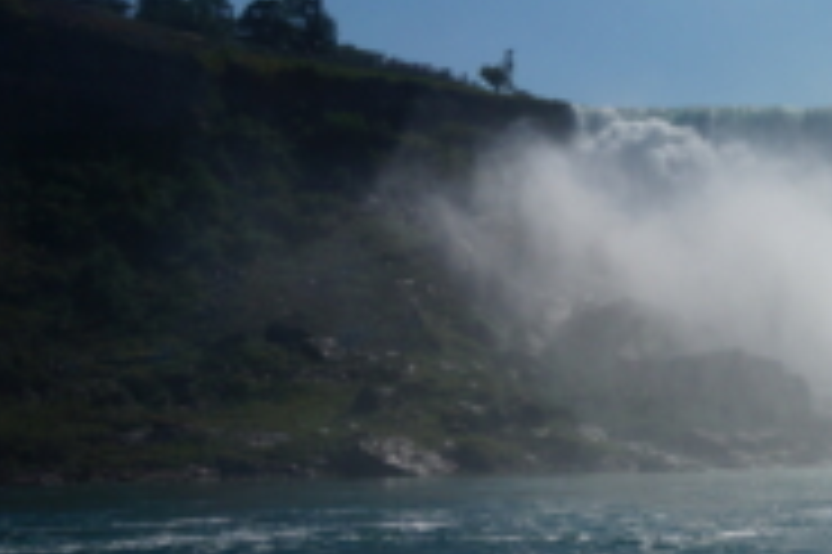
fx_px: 1916
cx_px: 1304
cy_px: 178
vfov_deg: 16.4
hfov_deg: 20.4
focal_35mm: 83
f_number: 13
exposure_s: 1/400
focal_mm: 16
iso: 100
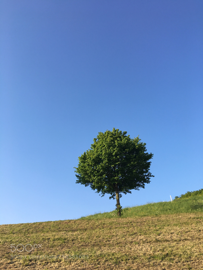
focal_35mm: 29
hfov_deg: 48.2
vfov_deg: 61.7
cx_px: 102
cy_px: 135
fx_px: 227
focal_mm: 4.15
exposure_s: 1/793
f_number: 2.2
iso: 25
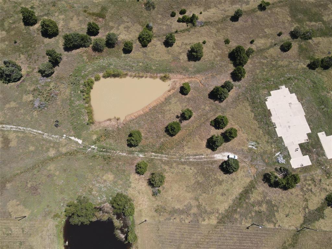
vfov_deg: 56.8
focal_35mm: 24
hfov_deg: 71.6
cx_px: 166
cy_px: 124
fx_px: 230
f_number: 2.8
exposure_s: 1/640
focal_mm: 4.5
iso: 100
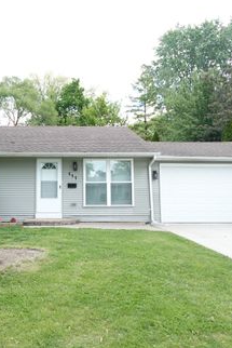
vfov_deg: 60.3
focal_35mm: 31
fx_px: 299
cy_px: 169
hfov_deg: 40.9
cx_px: 52
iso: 125
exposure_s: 1/640
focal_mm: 7.6
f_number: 2
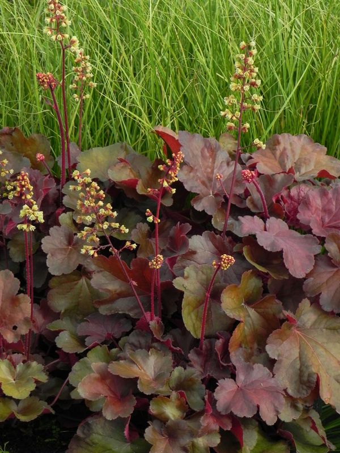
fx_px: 1532
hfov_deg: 12.7
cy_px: 226
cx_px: 170
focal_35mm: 117
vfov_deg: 16.8
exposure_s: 1/200
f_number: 4.5
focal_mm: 20.8
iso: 160
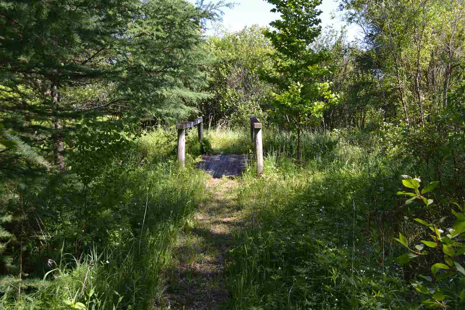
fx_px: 426
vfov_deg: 40.0
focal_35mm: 33
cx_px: 232
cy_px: 155
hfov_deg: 57.2
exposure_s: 1/125
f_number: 5.6
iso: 110
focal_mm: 22
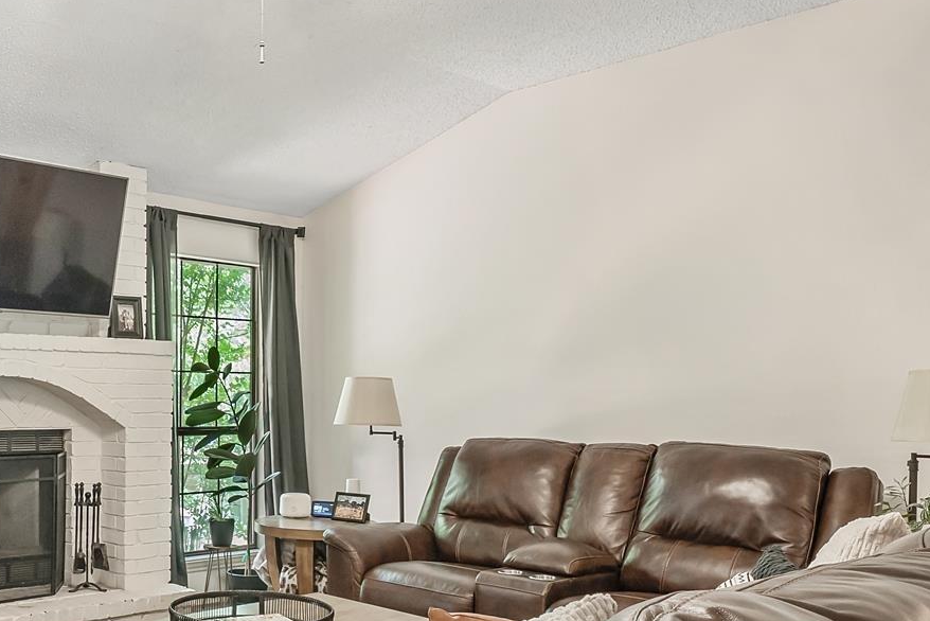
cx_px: 190
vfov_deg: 35.7
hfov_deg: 49.0
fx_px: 956
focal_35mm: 37
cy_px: 395
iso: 800
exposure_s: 1/5
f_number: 8
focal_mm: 13
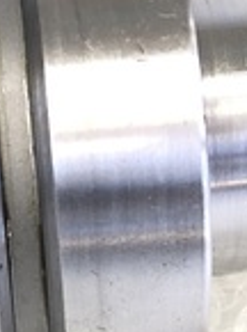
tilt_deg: -52.4
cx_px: -105
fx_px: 1185
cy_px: 181
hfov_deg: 11.5
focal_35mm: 124
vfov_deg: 15.9
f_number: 1.8
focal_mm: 3.99
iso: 64
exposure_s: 1/15
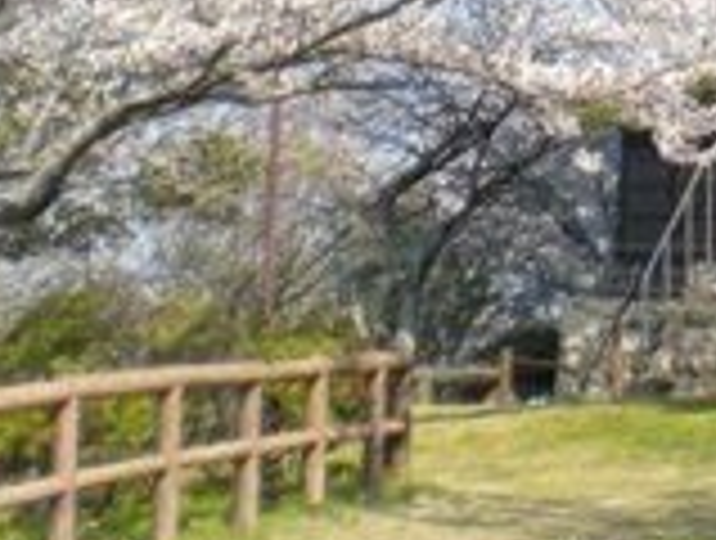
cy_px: -410
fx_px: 3275
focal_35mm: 158
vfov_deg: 9.0
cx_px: 1234
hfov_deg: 11.7
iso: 80
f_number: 4.6
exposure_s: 1/388
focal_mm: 6.3
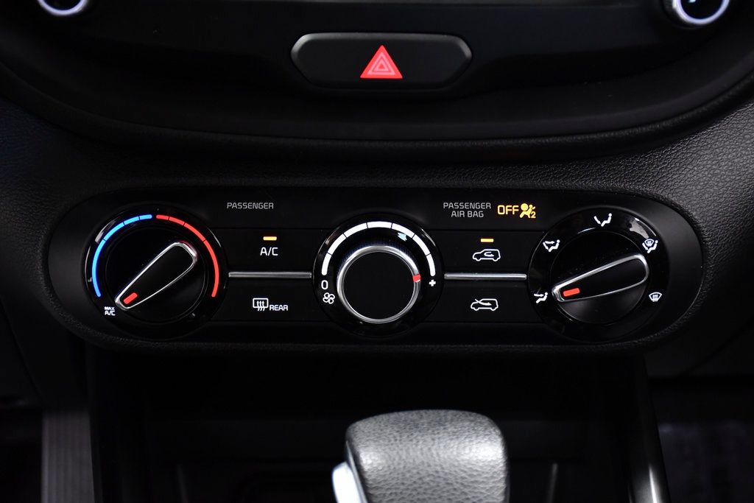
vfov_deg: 20.3
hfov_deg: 30.1
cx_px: 377
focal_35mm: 67
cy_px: 252
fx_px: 1403
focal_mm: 45
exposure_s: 1/60
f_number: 4.5
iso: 2500
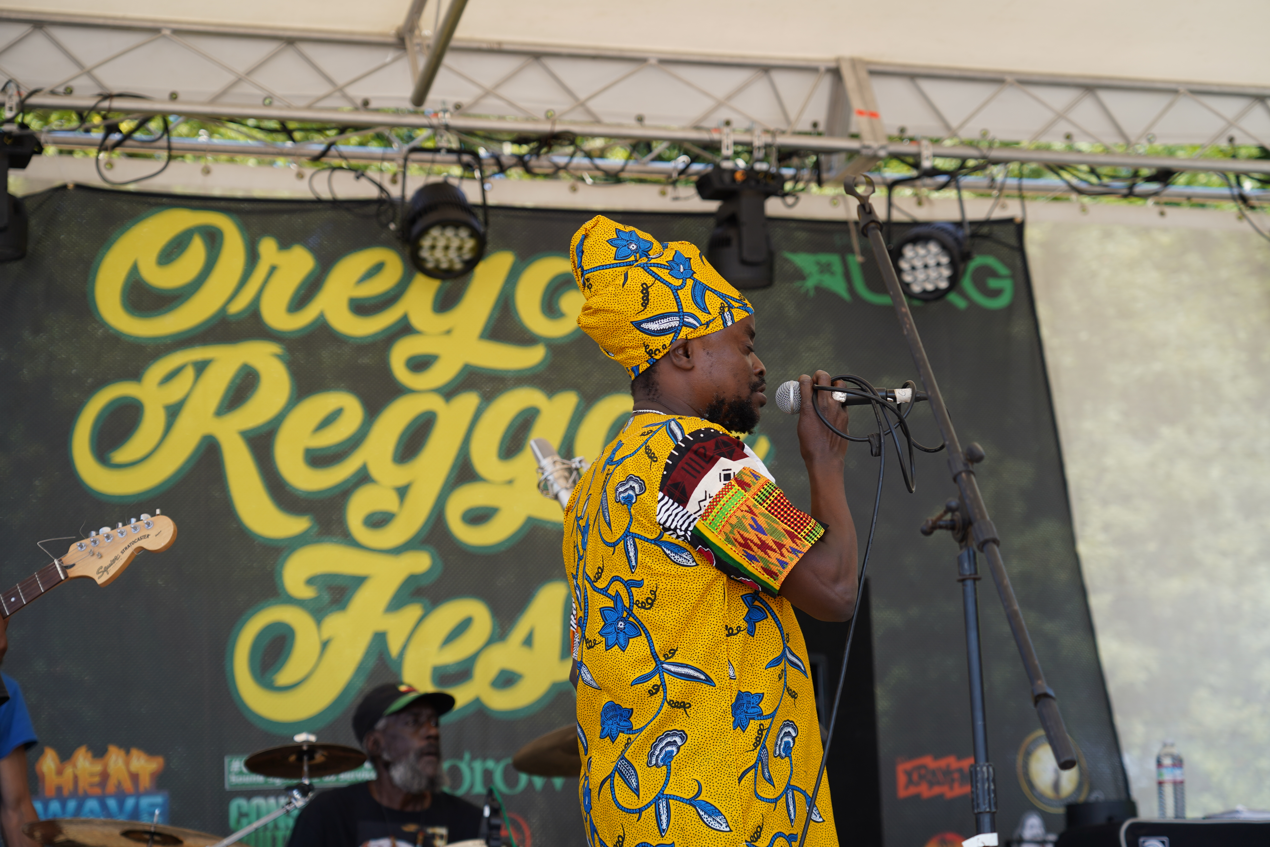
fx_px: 2681
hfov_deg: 26.7
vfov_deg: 17.9
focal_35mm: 76
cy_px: 424
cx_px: 635
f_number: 4.5
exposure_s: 1/200
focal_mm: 76
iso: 100
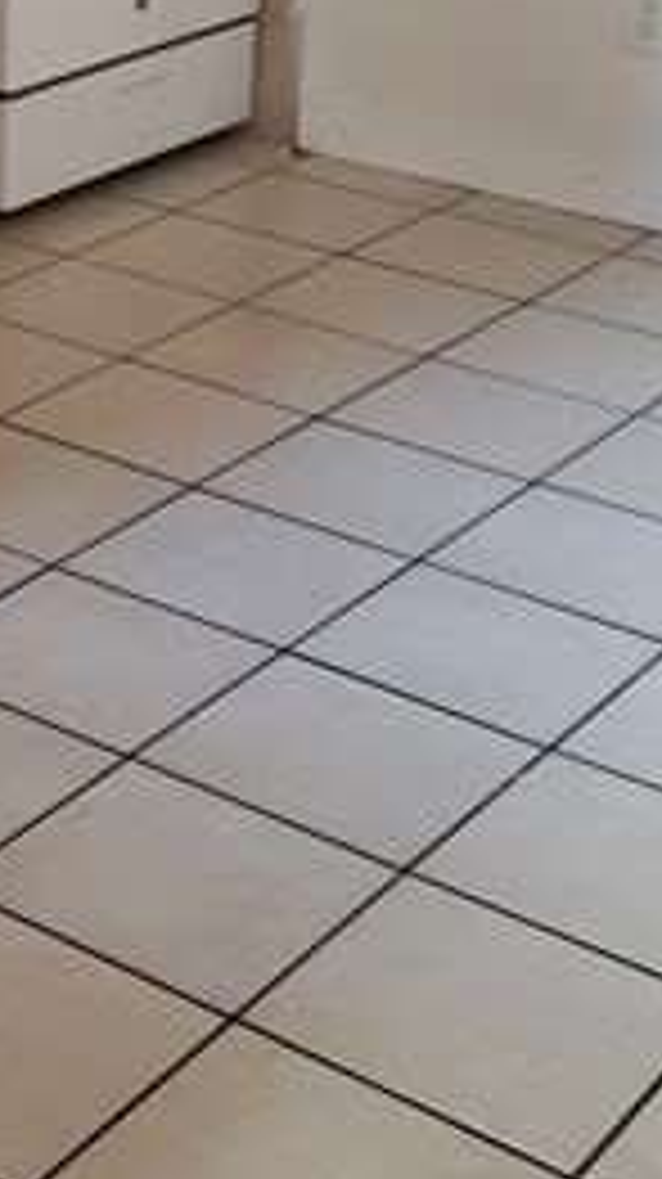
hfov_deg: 13.8
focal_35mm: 83
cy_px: -27
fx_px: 2595
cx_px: -266
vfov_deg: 24.3
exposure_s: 1/24
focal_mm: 4.3
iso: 250
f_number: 1.5
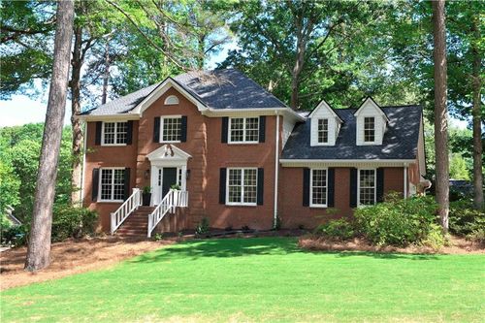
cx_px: 242
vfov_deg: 33.4
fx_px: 539
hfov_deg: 48.5
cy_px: 162
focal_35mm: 40
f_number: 6.3
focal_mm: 40
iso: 500
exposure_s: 1/320
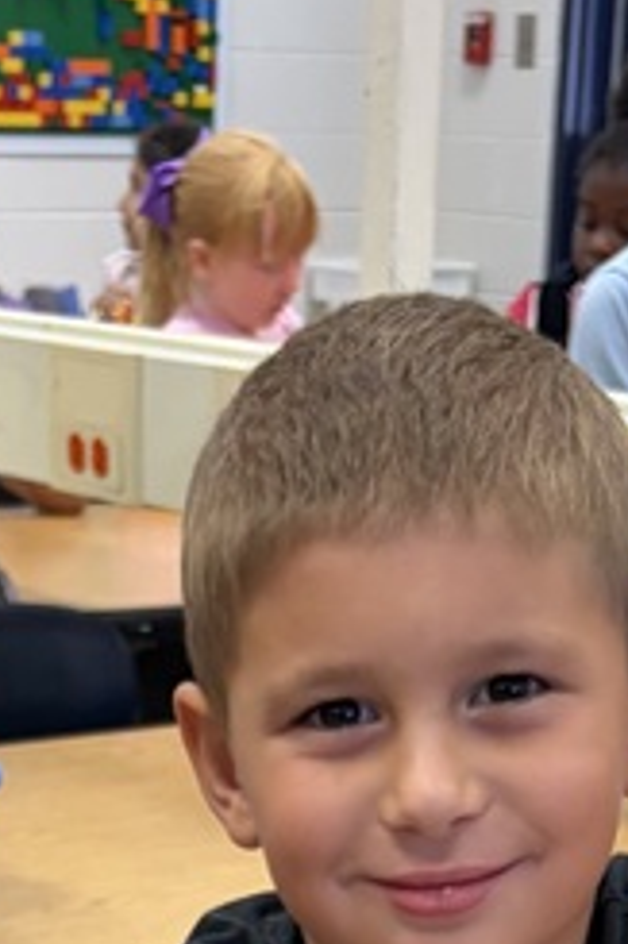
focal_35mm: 113
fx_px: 2961
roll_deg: +0.5
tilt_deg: -25.8
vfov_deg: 15.5
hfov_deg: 12.1
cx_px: 254
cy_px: 1711
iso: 125
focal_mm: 5.96
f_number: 1.6
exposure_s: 1/60
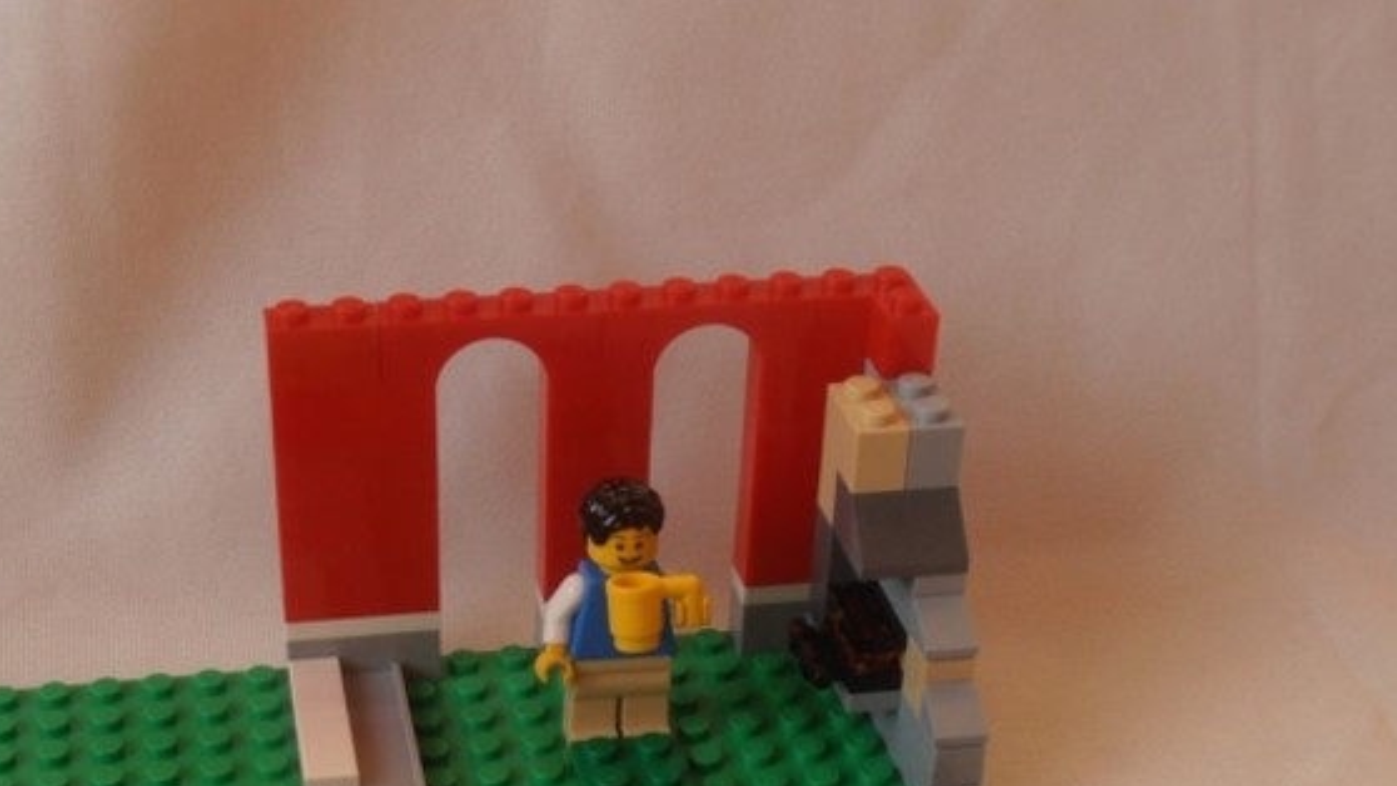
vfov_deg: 17.9
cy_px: 842
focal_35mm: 65
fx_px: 2408
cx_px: 566
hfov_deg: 32.3
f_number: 3.9
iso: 80
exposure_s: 1/50
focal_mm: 6.61
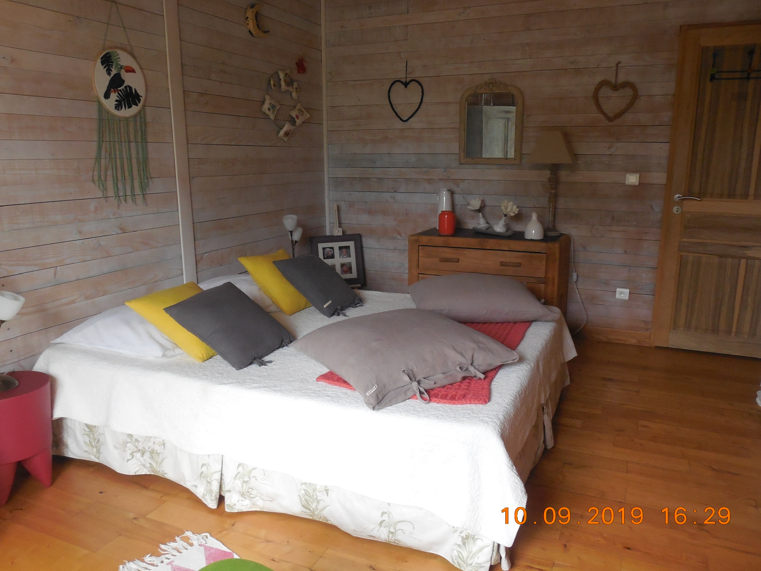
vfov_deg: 53.1
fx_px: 572
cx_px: 380
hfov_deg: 67.3
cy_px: 286
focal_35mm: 26
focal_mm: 4.6
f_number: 3.5
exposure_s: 1/30
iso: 400
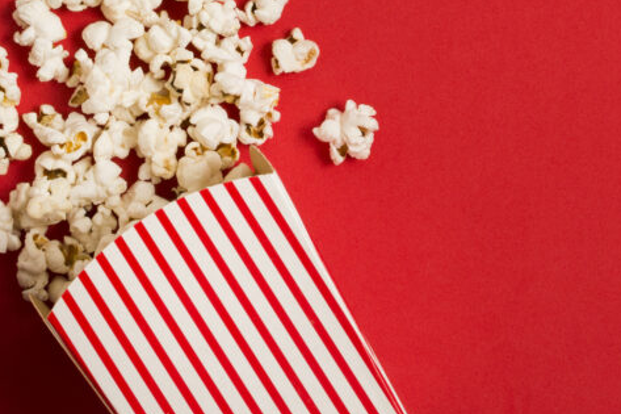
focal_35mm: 133
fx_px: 2298
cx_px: 335
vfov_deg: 10.1
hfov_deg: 15.4
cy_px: -76
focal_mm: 35
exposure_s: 1/125
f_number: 8
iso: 250
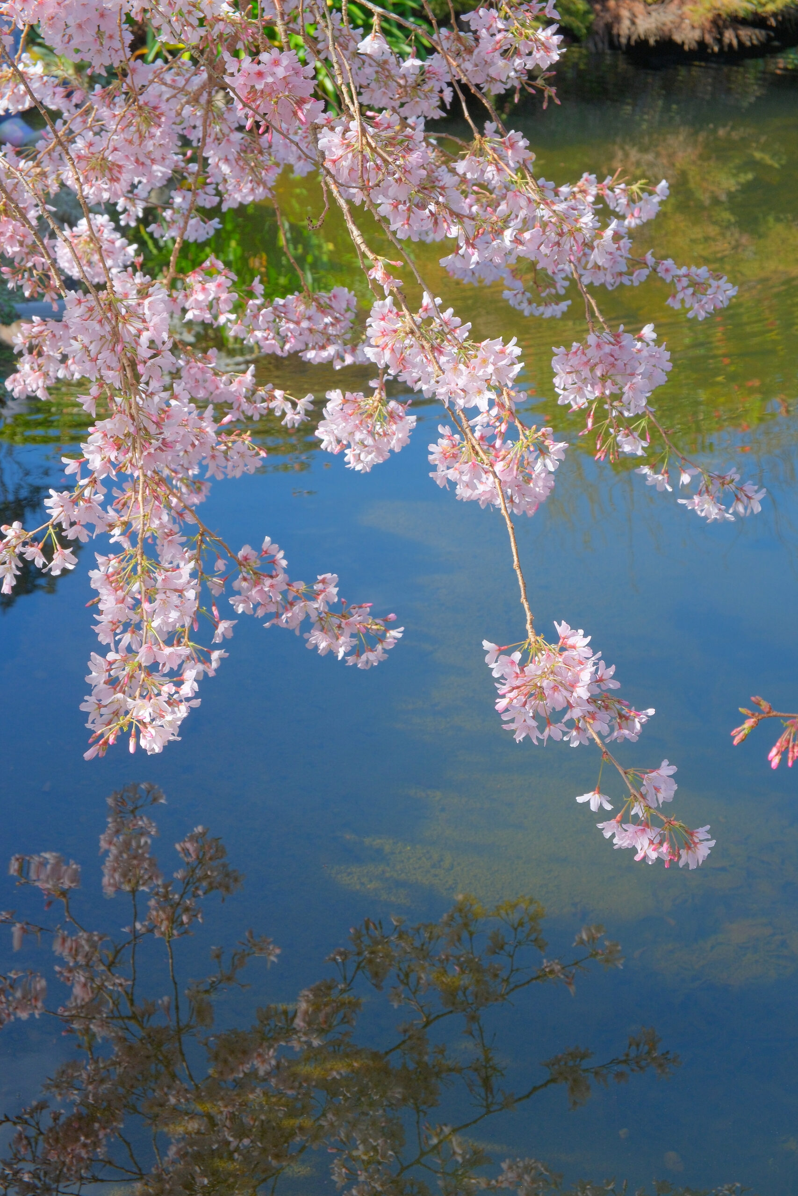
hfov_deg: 24.2
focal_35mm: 56
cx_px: 399
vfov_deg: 35.6
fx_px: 1862
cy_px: 598
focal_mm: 37.4
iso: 640
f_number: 8
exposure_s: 1/300
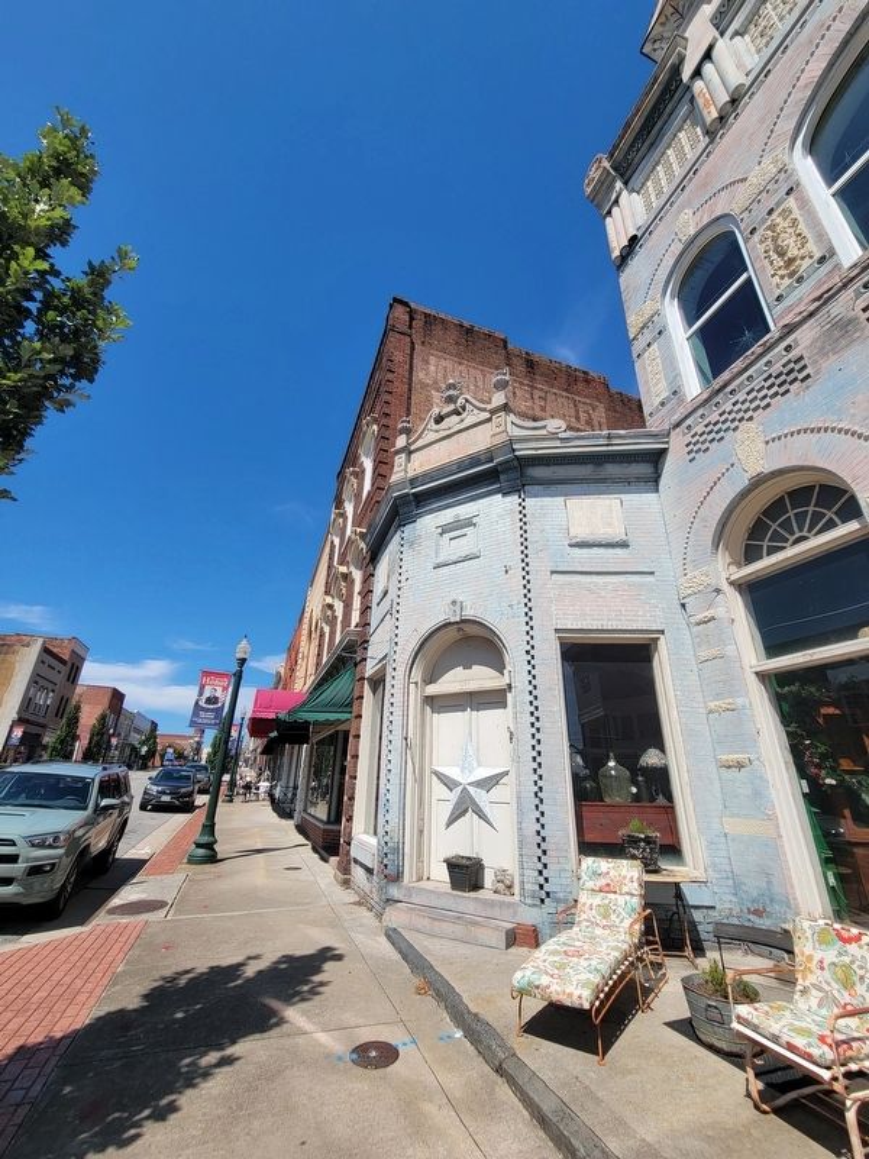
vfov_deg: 106.2
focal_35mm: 13
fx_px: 435
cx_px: 434
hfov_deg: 89.9
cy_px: 580
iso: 50
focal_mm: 2.2
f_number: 2.2
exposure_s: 1/2077
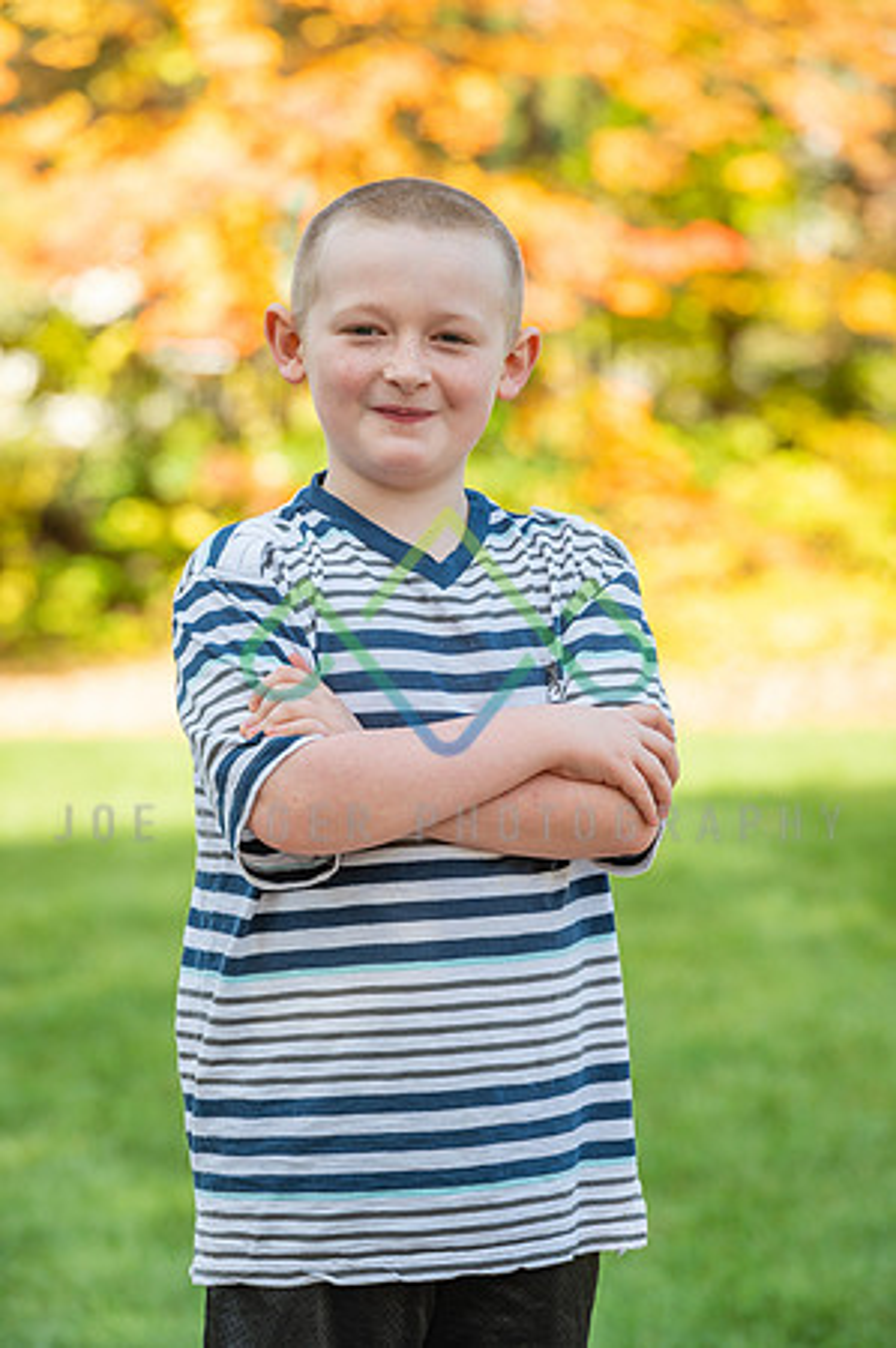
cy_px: 674
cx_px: 448
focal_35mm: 200
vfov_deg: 10.3
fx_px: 7483
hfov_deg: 6.9
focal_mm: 200
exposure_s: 1/100
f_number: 6.3
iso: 100
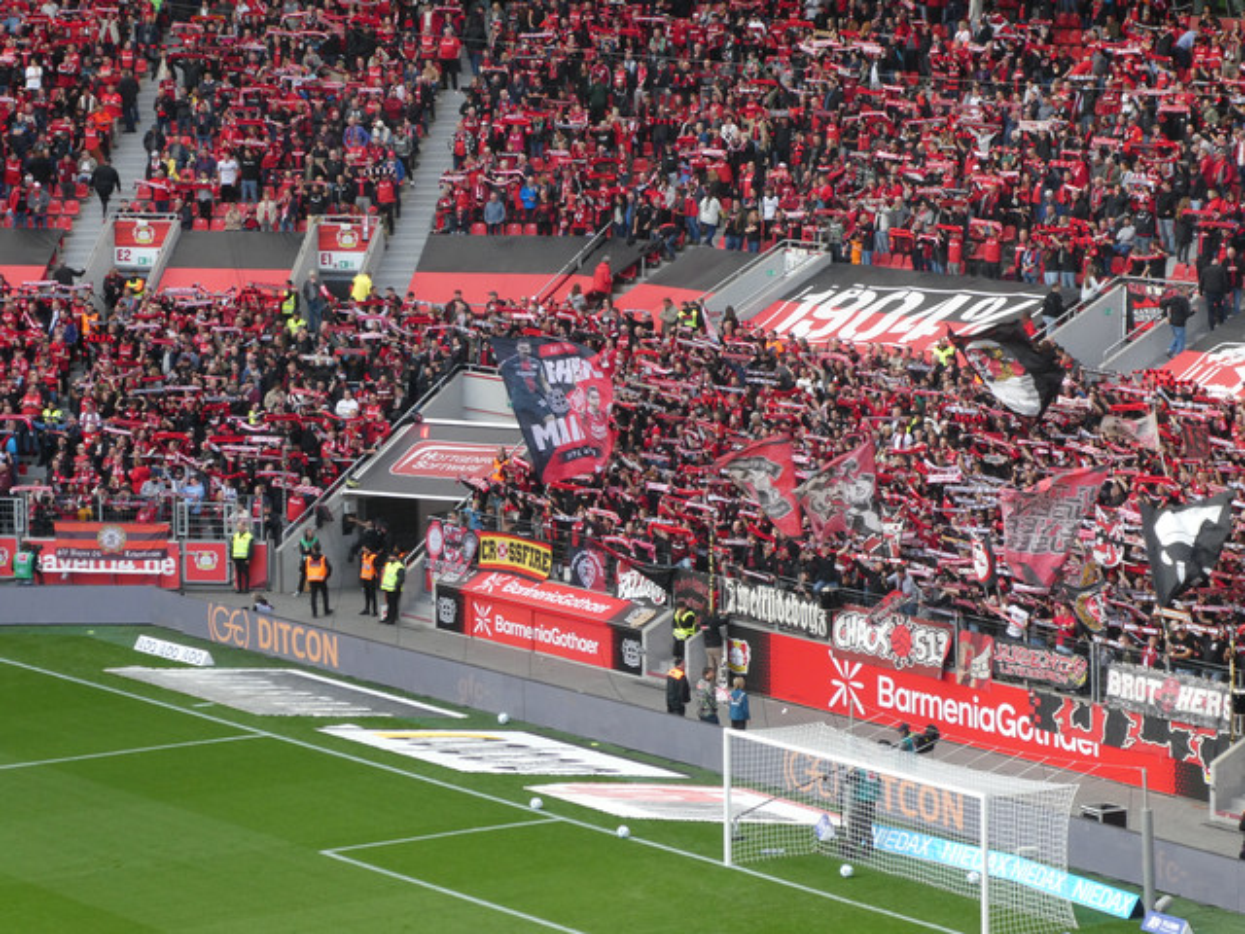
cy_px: 467
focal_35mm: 135
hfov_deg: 14.6
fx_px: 4855
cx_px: 622
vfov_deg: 11.0
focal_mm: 24.2
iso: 125
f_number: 5.3
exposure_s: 1/80
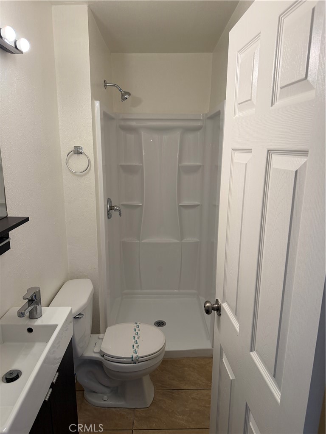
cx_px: 163
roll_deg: -0.7
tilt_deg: -12.6
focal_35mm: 24
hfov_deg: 56.8
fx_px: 301
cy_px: 217
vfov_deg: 71.6
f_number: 1.78
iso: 160
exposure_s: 1/120
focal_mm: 6.76
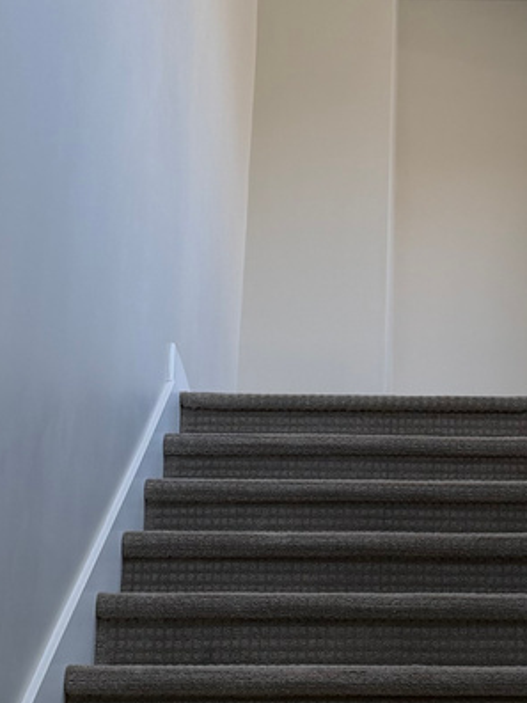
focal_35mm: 93
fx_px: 1888
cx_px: 442
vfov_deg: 21.0
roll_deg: -0.2
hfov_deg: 15.8
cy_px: 270
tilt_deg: +23.2
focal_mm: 6.76
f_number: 1.78
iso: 100
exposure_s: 1/342
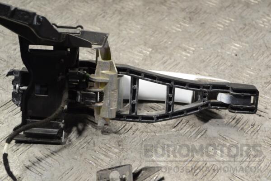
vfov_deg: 16.6
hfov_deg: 24.6
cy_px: 90
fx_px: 621
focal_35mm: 82
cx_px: 136
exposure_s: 1/30
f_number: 5.6
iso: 360
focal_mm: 55
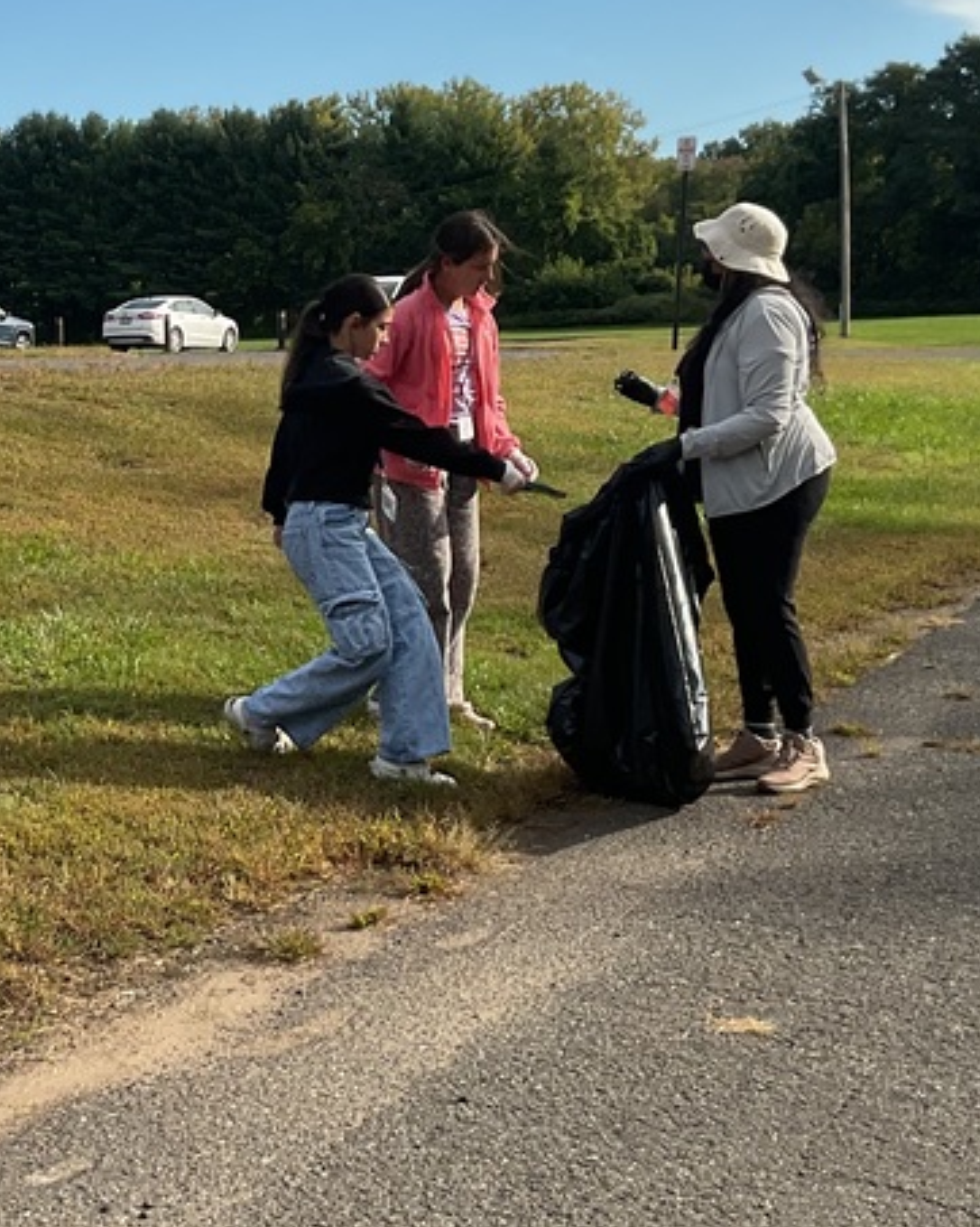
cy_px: 685
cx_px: 65
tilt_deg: -9.6
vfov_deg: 29.6
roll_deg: +2.1
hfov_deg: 23.1
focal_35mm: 64
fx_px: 2322
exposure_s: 1/1168
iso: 16
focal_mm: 3
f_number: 1.8
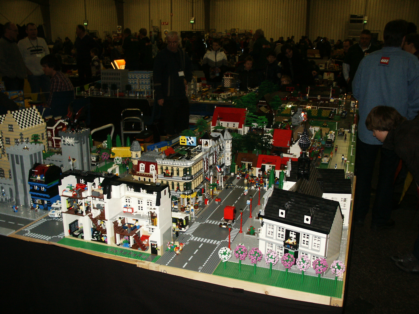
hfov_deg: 52.6
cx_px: 210
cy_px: 157
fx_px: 424
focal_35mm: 35
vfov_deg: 40.7
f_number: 3
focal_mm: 7.2
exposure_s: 1/45
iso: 200
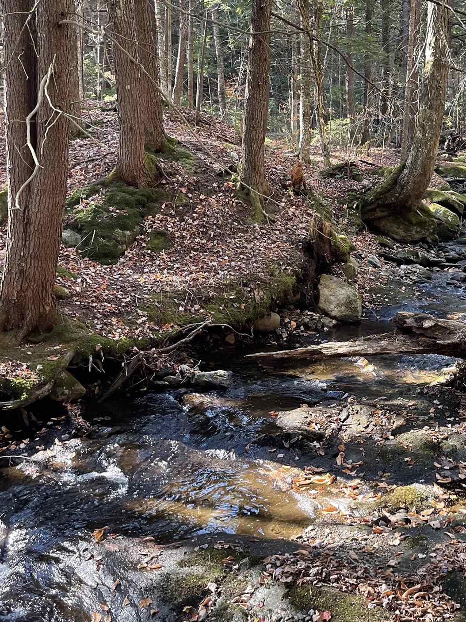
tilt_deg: -4.3
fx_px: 736
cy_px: 212
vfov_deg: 45.2
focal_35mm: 41
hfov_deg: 34.4
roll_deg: -1.0
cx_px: 349
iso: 125
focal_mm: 5.1
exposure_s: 1/121
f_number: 1.6
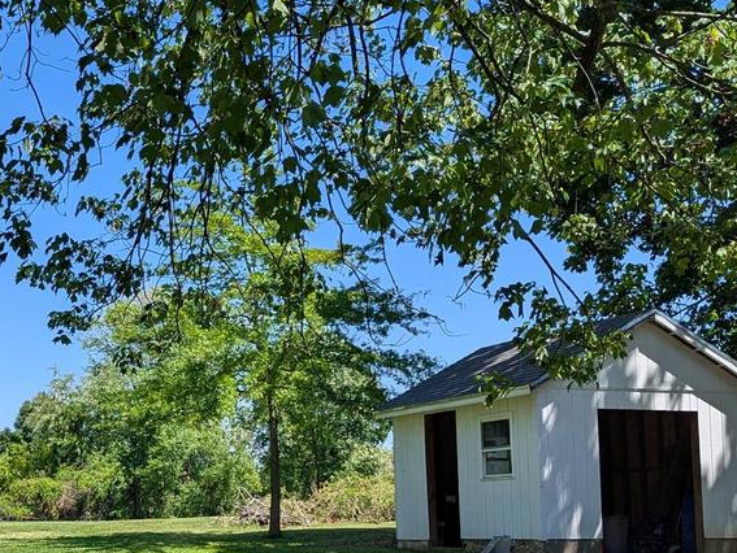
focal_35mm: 61
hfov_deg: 30.3
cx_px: 81
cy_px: 417
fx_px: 1300
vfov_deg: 23.8
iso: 46
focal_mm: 6.81
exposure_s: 1/1639
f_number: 1.85
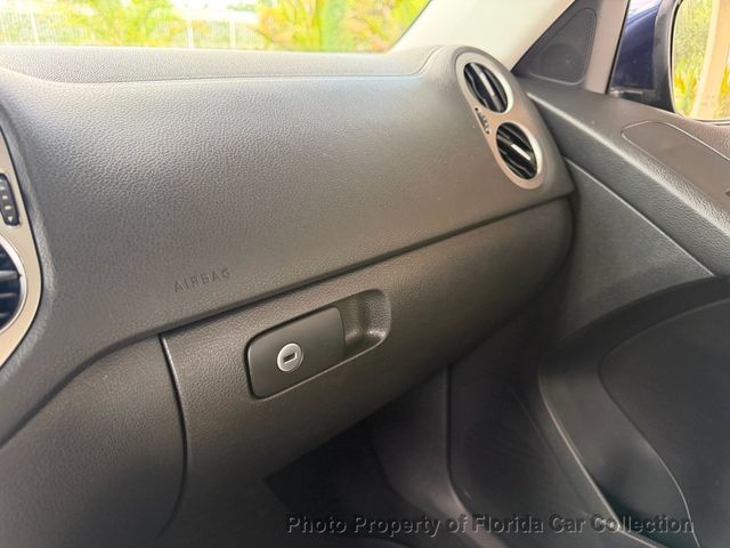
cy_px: 274
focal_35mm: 24
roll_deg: -2.0
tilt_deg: -24.3
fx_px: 506
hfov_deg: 71.6
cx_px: 365
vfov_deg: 56.8
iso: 250
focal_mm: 6.76
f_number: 1.78
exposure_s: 1/60
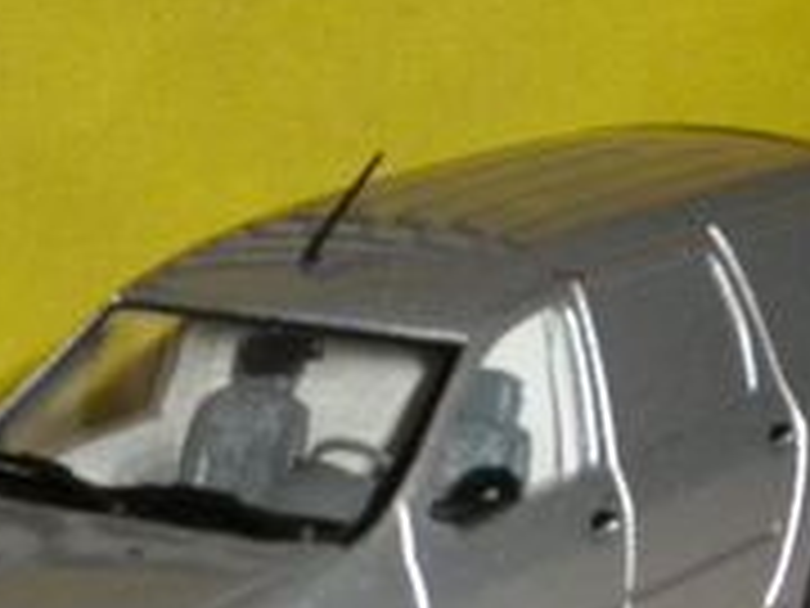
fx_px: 4984
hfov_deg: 9.3
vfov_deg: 7.0
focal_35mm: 213
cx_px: 396
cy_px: 581
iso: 400
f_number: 5.7
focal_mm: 17.3
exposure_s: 1/60
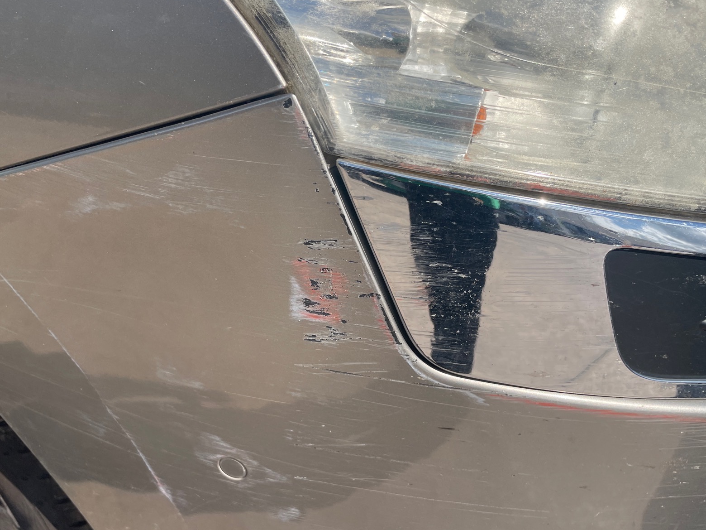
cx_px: 335
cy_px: 296
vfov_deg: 46.7
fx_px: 612
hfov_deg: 59.9
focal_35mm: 30
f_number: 1.6
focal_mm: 4.2
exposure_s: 1/3731
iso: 32
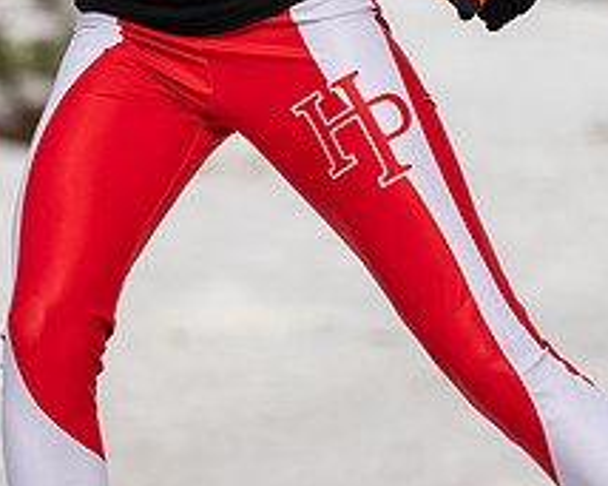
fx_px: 24012
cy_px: -51
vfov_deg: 1.2
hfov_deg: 1.5
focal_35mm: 1335
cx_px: 228
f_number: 5
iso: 400
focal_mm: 300
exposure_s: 1/2500
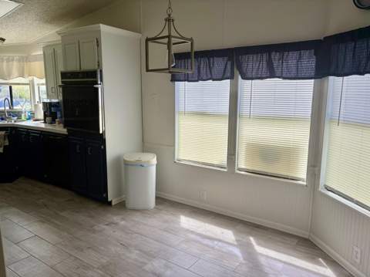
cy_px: 138
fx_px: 278
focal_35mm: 26
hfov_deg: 67.4
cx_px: 185
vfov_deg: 53.0
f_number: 1.6
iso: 50
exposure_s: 1/482
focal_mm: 5.96
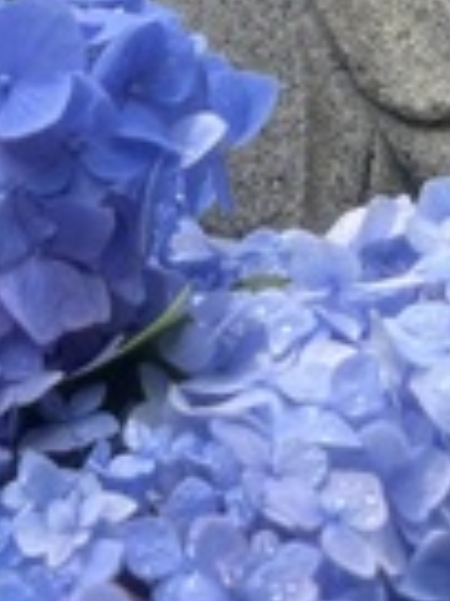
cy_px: -49
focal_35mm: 122
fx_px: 2115
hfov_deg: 12.0
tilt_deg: -6.0
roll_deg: +3.8
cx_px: -44
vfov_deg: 15.7
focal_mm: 5.1
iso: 50
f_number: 1.6
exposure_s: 1/777
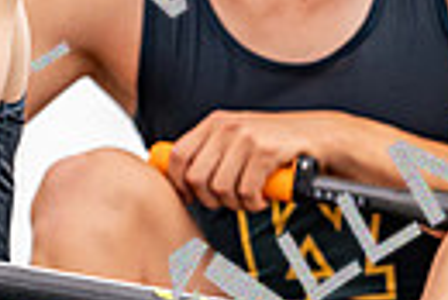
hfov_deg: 1.2
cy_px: 76
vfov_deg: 0.8
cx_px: -128
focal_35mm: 1779
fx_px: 22163
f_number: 4.5
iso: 560
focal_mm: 400
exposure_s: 1/2500
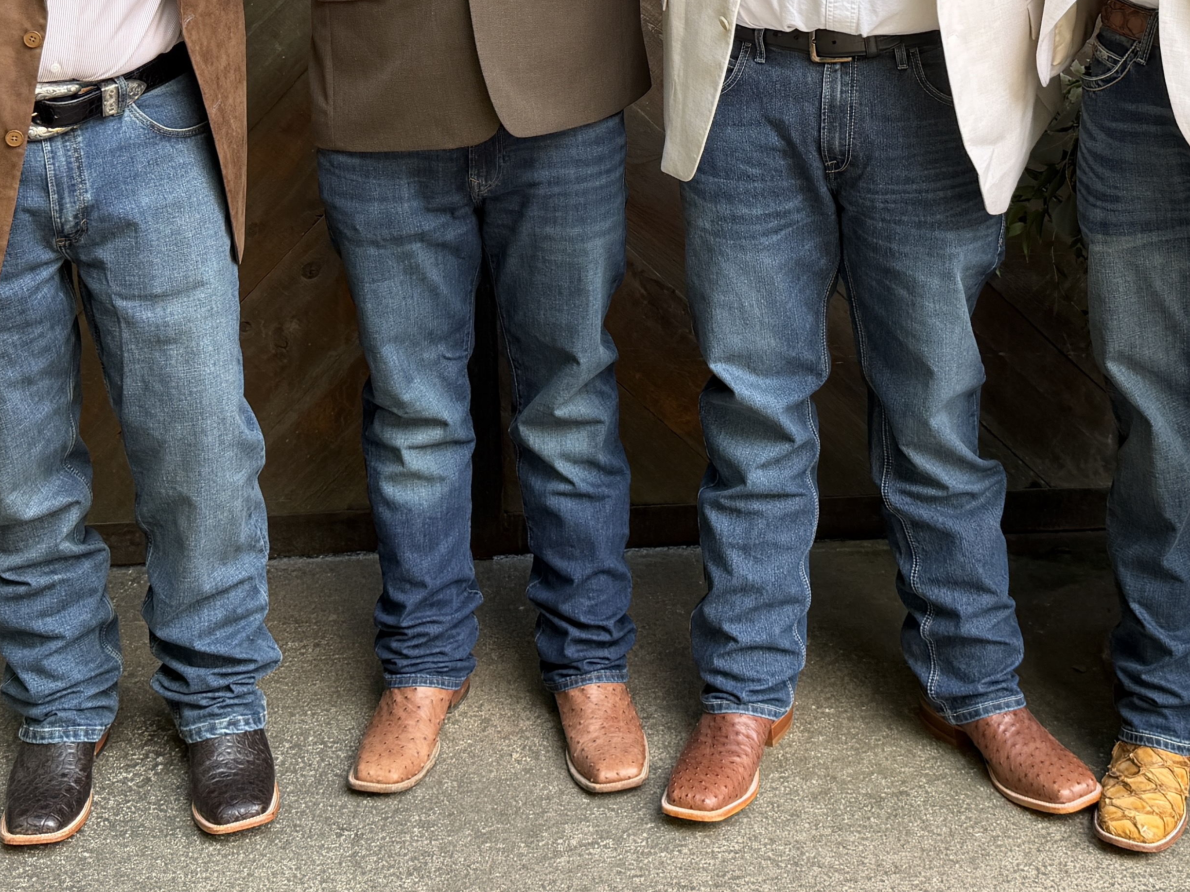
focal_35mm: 56
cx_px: 709
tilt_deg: -11.6
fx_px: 1925
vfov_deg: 25.1
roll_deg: +1.7
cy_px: 42
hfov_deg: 34.2
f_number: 1.78
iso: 80
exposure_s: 1/476
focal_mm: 6.76
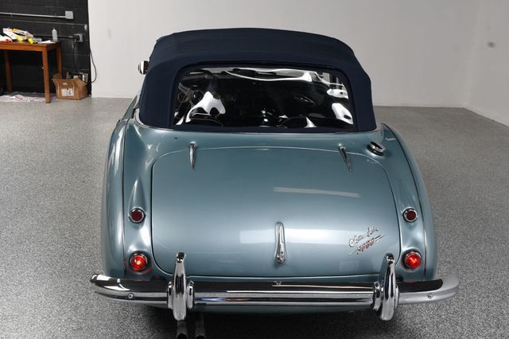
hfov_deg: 48.5
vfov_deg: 33.4
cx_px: 254
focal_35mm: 40
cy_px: 170
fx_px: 565
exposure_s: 1/100
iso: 100
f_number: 11
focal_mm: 27
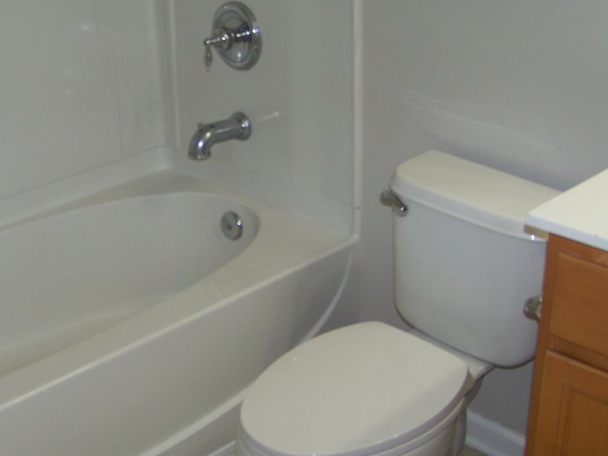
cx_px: 204
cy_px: 231
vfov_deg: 26.1
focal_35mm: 56
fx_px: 984
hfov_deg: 34.0
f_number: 2.8
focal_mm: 5.85
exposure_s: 1/30
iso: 64
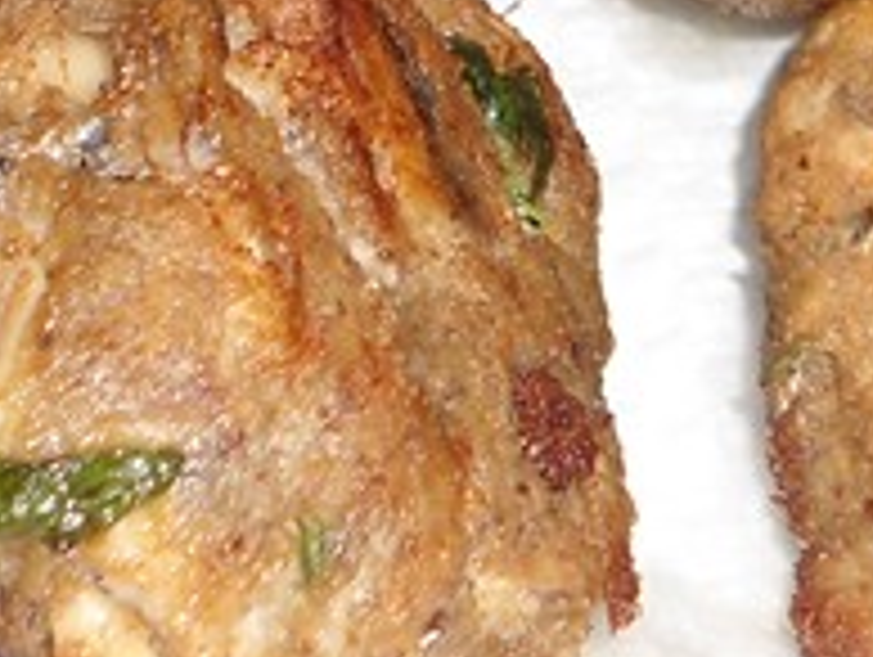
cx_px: 1076
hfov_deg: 8.9
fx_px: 5505
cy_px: -180
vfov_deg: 6.8
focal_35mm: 218
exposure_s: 1/50
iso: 80
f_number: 3.9
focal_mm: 9.5
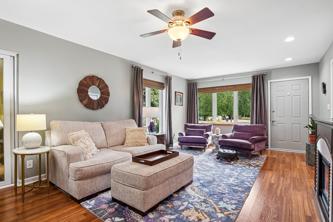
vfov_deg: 70.4
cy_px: 114
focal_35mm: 17
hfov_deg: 93.2
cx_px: 172
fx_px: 157
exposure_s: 1/20
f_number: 9
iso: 400
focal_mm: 16
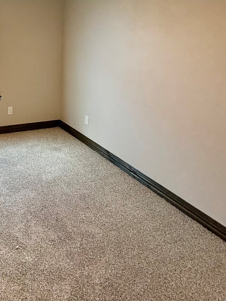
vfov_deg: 51.5
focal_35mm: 32
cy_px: 42
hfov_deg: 39.2
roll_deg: -1.5
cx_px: 2
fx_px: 279
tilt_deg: -3.2
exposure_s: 1/120
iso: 400
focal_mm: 2.22
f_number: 2.2
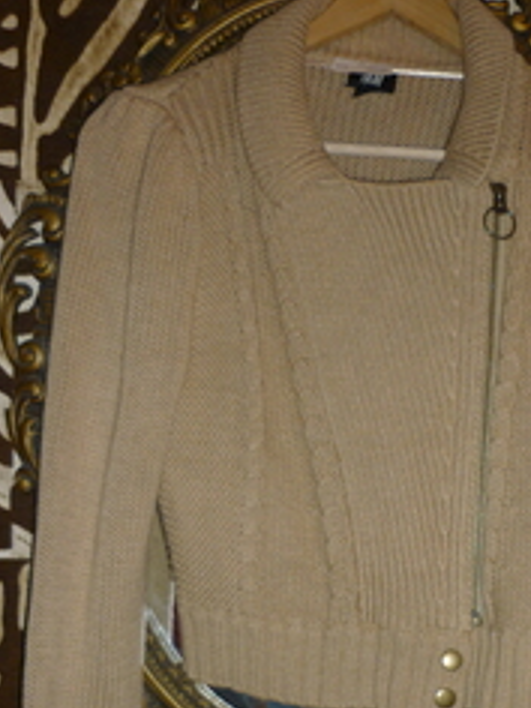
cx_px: 390
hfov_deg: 23.1
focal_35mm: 63
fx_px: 1289
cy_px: 549
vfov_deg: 30.1
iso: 100
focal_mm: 5.5
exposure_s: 1/60
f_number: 2.8
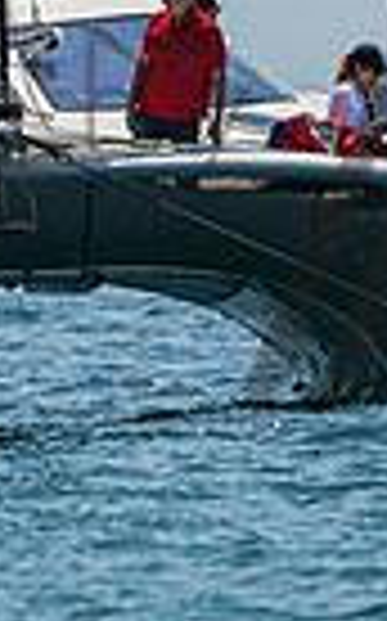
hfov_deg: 0.7
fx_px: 29593
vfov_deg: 1.2
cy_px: 13
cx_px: -311
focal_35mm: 1750
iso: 400
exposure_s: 1/5000
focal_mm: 320
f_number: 5.3
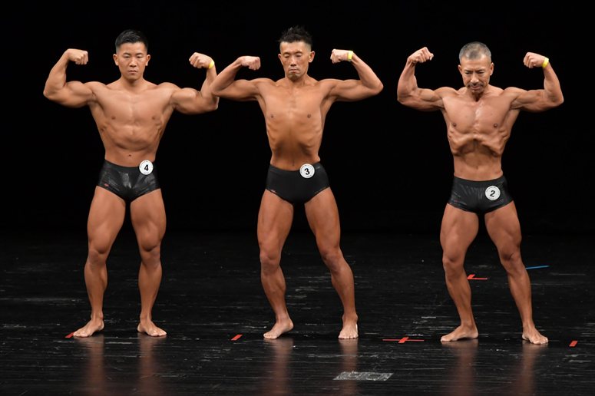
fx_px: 4460
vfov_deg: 5.1
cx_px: 298
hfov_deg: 7.6
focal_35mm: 270
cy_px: 198
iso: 2500
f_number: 5.6
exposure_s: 1/400
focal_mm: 180
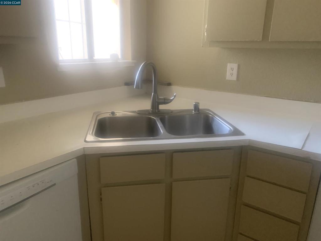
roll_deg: +0.0
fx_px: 241
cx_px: 160
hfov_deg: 67.3
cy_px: 120
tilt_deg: -14.8
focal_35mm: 26
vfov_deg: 53.1
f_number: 1.8
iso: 400
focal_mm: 4.25
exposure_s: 1/36
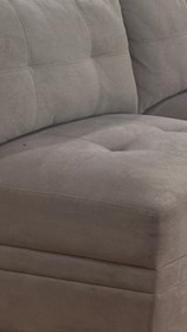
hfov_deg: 6.1
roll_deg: -3.2
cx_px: 453
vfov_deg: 11.1
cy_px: -18
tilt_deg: -6.2
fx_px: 1680
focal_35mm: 191
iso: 160
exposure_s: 1/60
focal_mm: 6.86
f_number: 1.78
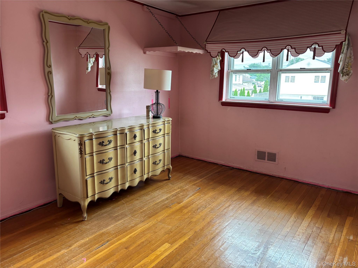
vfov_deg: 53.1
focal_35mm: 26
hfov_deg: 67.3
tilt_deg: -11.1
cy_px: 134
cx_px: 179
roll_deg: -0.3
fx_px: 269
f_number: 1.6
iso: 125
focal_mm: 5.96
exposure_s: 1/94
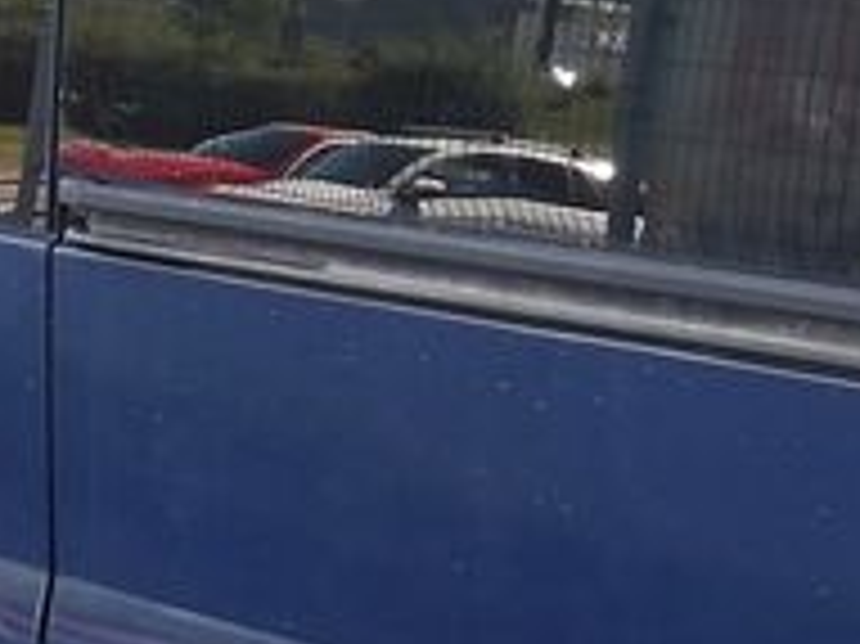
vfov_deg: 10.2
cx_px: 883
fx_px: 3600
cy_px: 396
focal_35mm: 145
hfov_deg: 13.4
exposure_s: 1/207
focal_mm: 4.9
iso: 100
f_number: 3
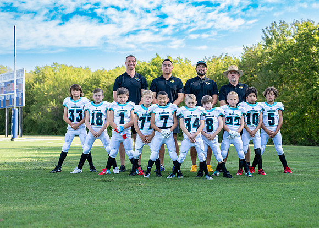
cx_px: 189
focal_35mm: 58
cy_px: 115
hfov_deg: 33.6
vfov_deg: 24.4
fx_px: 527
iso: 100
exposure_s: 1/400
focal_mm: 50
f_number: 2.8
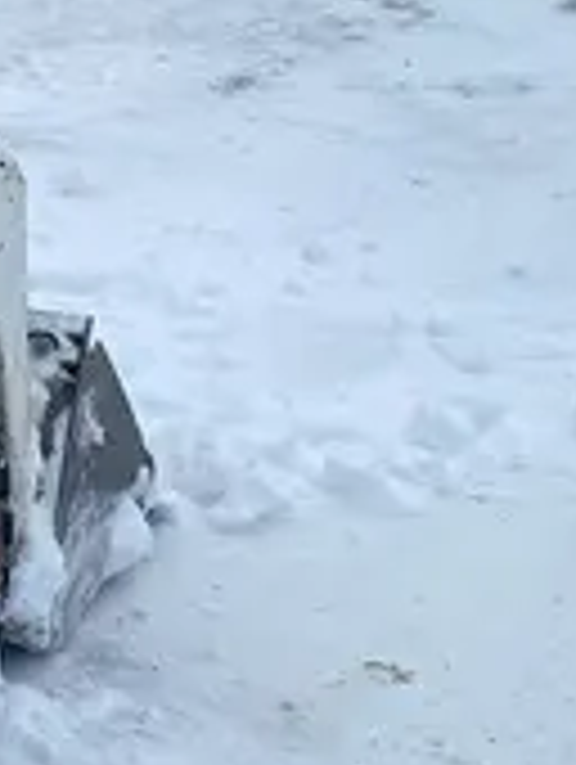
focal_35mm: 112
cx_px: -608
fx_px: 2479
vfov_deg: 17.5
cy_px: 376
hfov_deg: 11.8
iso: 32
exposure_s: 1/1464
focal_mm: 4.25
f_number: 1.8
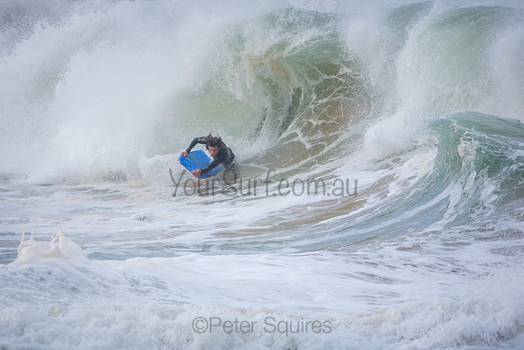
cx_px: 262
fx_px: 10919
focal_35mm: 750
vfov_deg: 1.8
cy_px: 175
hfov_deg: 2.7
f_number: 5.6
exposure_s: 1/1000
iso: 200
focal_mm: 500
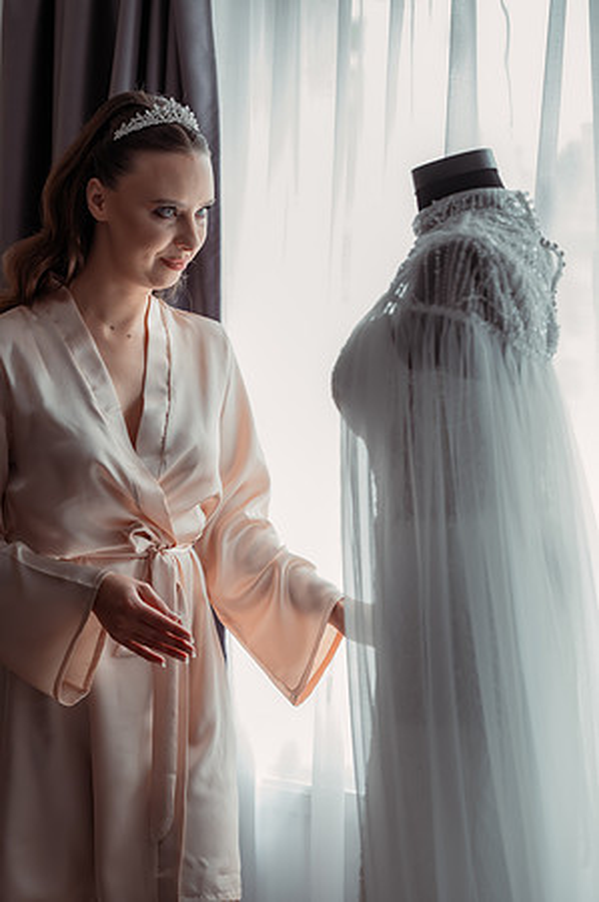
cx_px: 300
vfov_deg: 23.9
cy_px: 451
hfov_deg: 16.0
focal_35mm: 85
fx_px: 2126
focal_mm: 85
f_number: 3.2
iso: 1600
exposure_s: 1/400
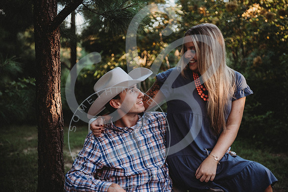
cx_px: 144
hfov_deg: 35.6
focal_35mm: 56
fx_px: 448
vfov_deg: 24.2
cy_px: 96
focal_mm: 56
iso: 100
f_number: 2.8
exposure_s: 1/125
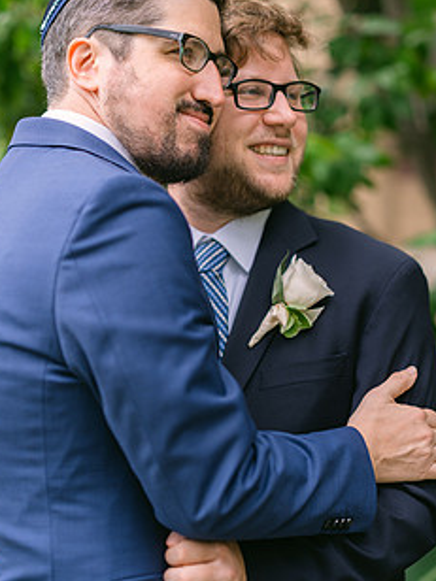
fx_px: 1545
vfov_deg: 21.3
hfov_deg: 16.1
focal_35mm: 92
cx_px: 199
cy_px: 296
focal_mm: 80
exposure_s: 1/480
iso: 160
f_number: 1.7
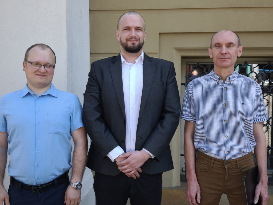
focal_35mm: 46
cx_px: 136
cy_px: 102
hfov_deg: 41.2
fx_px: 363
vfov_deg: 31.5
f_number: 1.6
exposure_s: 1/416
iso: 50
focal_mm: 6.57
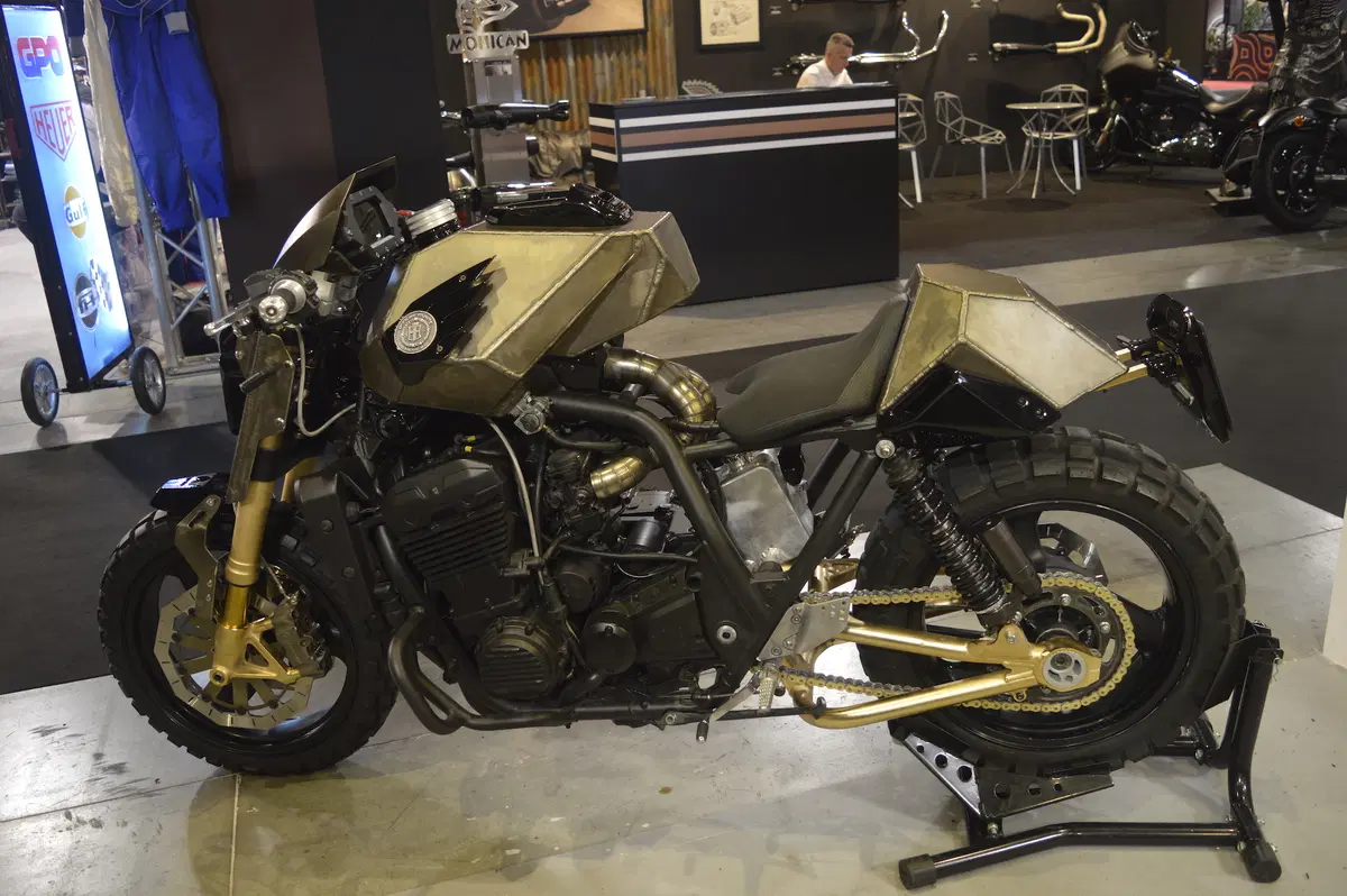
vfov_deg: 43.5
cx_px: 674
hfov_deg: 62.0
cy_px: 448
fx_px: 1122
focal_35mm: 30
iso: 400
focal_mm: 20
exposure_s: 1/25
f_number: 3.8
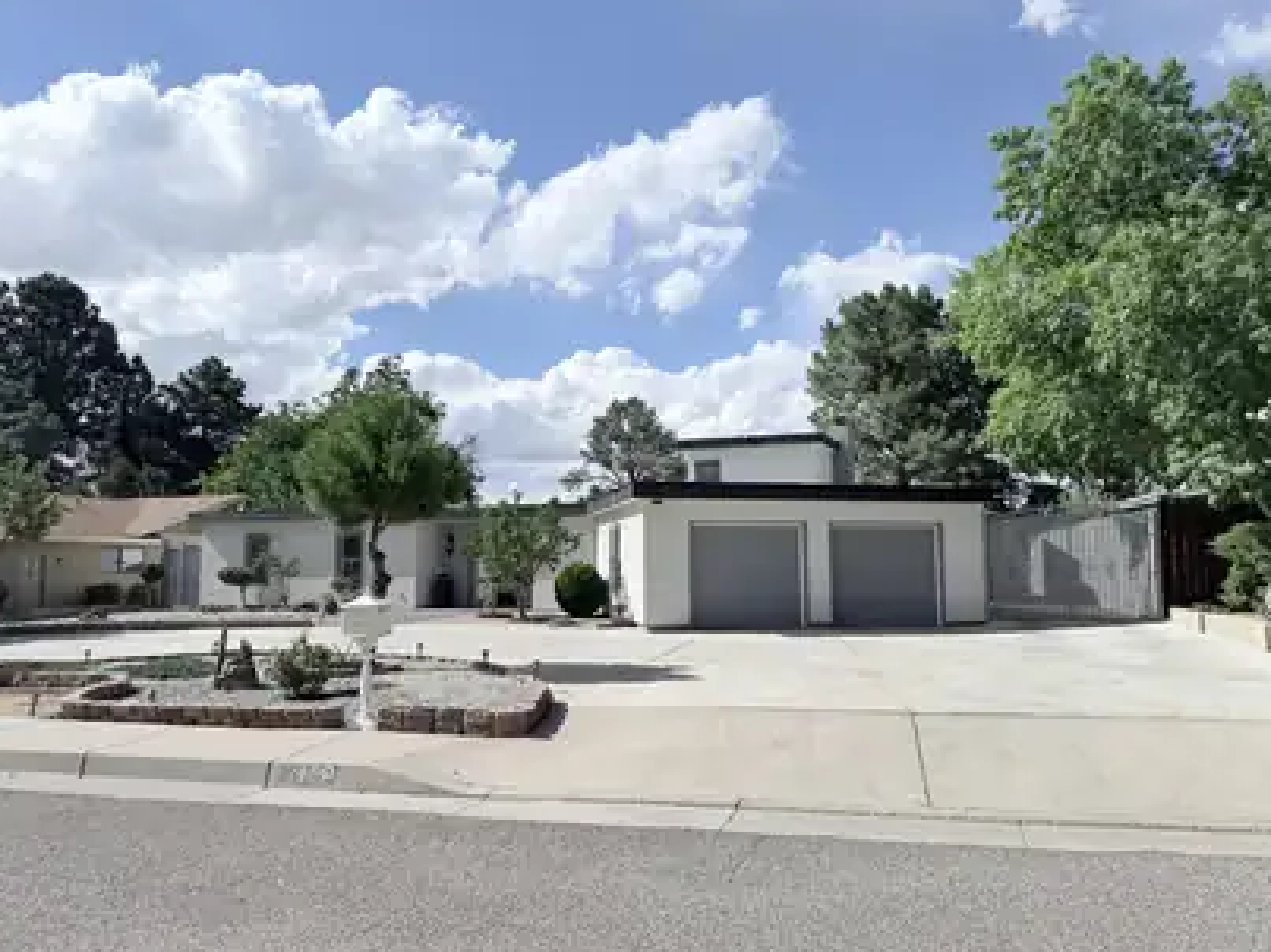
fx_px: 918
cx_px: 637
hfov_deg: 69.4
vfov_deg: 54.9
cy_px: 471
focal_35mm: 25
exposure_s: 1/8130
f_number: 1.78
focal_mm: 6.76
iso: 80
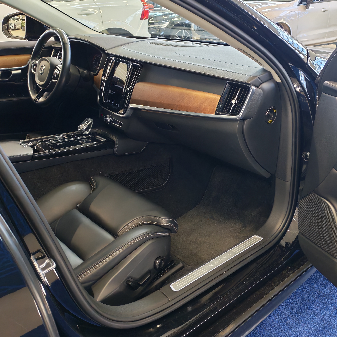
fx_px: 397
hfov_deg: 45.6
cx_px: 215
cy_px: 169
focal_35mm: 36
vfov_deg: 46.0
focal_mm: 6.12
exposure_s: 1/100
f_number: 1.9
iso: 511
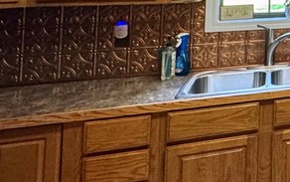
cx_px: 476
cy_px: -45
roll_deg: -0.3
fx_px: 411
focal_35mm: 52
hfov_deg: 24.9
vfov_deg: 22.6
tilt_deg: +1.6
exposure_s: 1/60
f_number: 2.2
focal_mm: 2.22
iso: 400
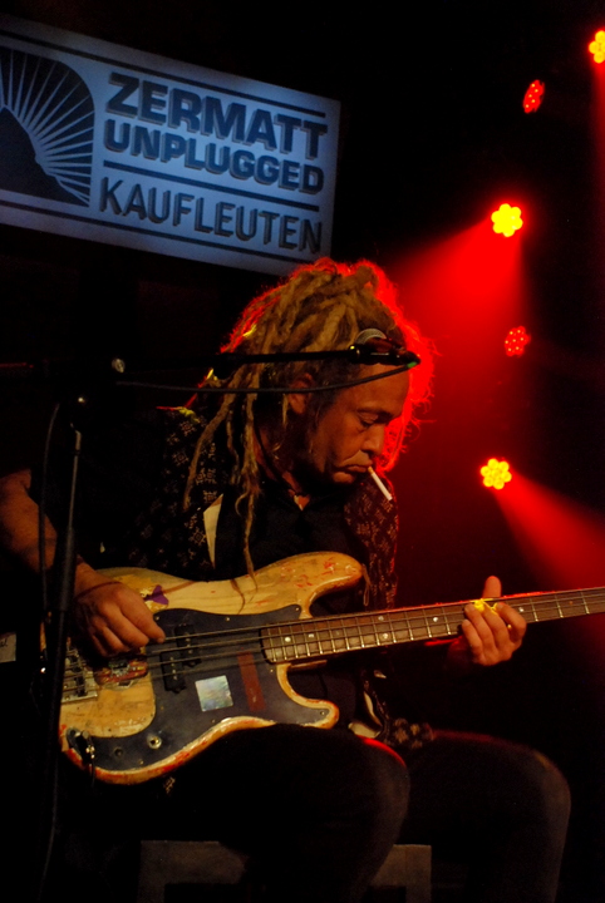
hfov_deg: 22.7
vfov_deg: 33.4
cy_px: 452
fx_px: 1508
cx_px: 302
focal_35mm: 60
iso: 1600
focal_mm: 40
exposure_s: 1/60
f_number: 4.5
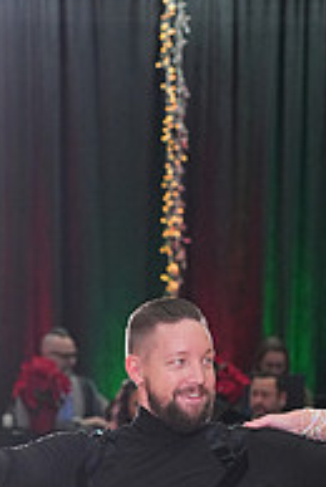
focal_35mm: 257
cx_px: 330
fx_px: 3478
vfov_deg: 7.9
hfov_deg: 5.4
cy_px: 675
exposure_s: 1/200
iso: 2500
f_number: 5
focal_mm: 86
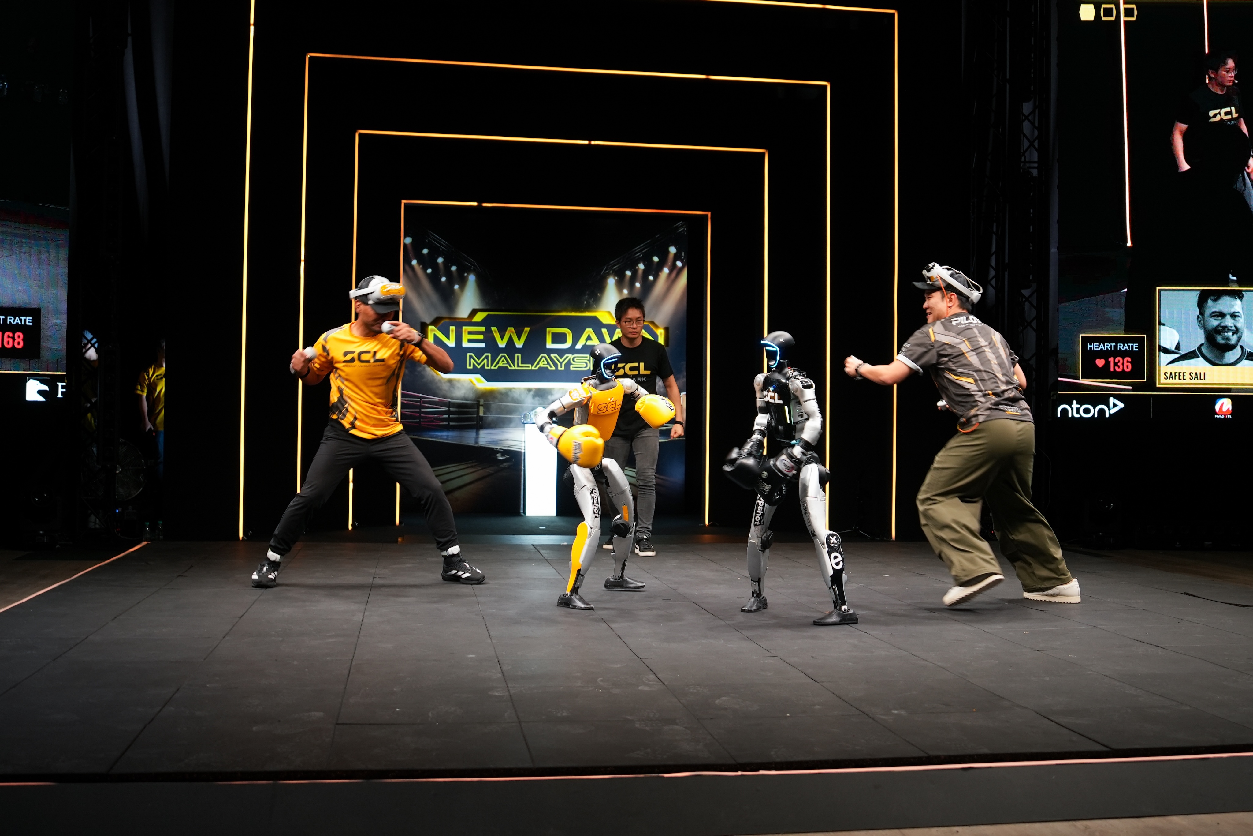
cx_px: 626
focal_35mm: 37
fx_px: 1288
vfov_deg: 35.9
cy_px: 418
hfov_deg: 51.9
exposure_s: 1/125
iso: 320
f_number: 2.8
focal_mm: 25
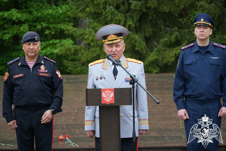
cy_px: 76
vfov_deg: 9.2
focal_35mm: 150
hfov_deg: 13.7
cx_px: 113
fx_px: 942
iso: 320
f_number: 5.6
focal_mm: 100
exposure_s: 1/160
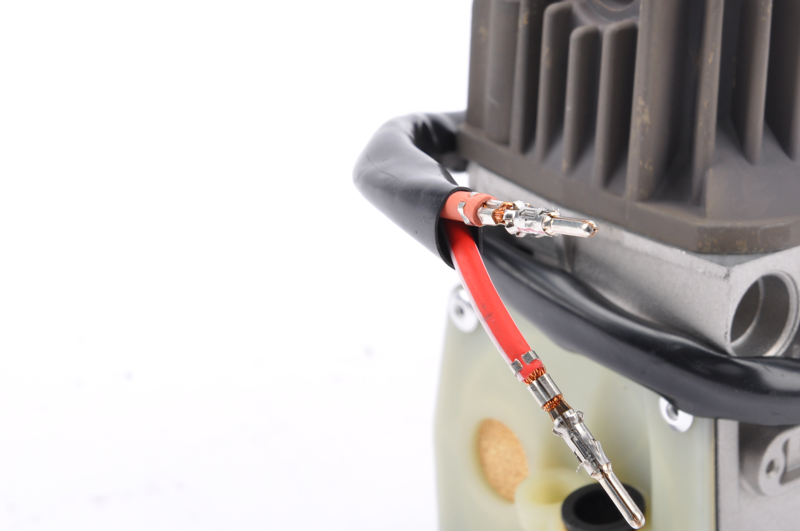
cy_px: 250
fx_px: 2575
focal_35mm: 116
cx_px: 498
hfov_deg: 17.6
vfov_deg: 11.8
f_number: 13
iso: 200
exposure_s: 1/125
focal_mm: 56
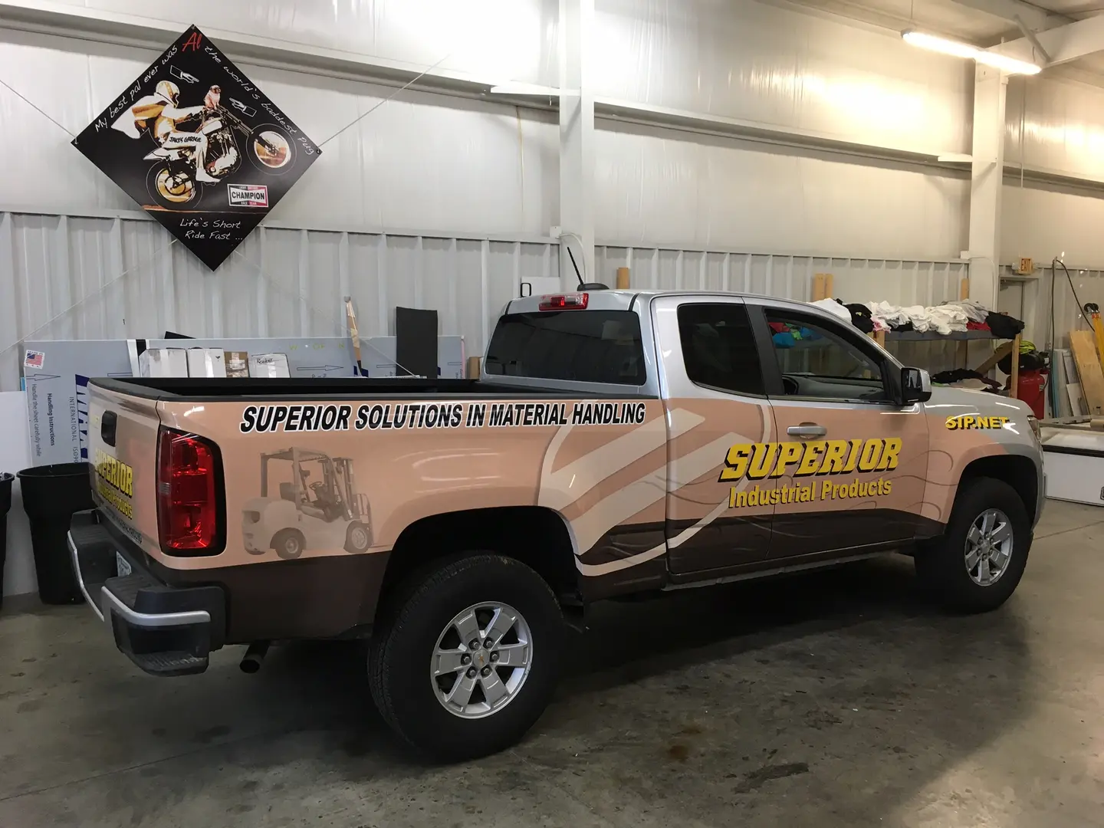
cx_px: 552
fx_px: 925
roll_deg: +0.2
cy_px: 414
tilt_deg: -7.7
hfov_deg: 61.7
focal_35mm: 29
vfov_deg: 48.2
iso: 64
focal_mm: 4.15
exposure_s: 1/30
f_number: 2.2
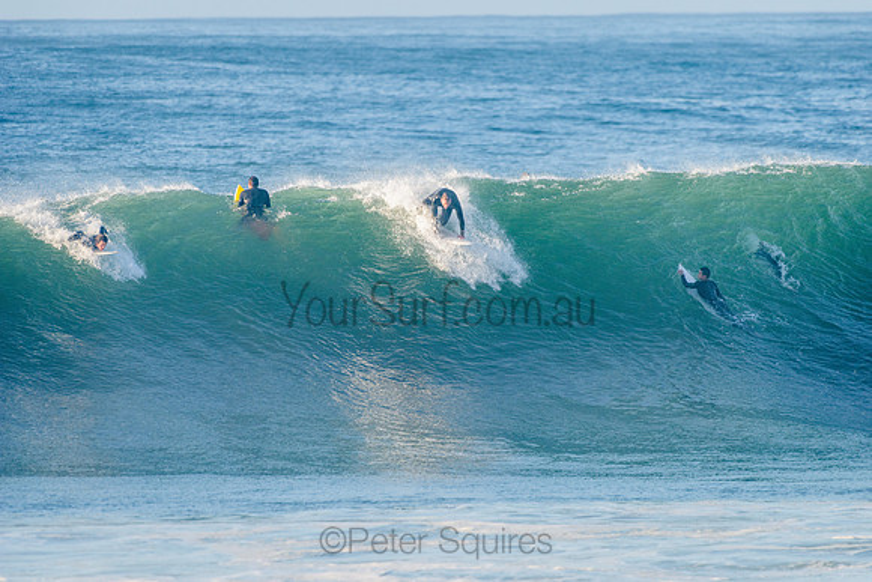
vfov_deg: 2.8
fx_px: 12113
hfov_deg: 4.1
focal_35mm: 500
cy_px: 291
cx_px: 436
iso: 320
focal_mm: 500
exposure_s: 1/1600
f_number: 5.6
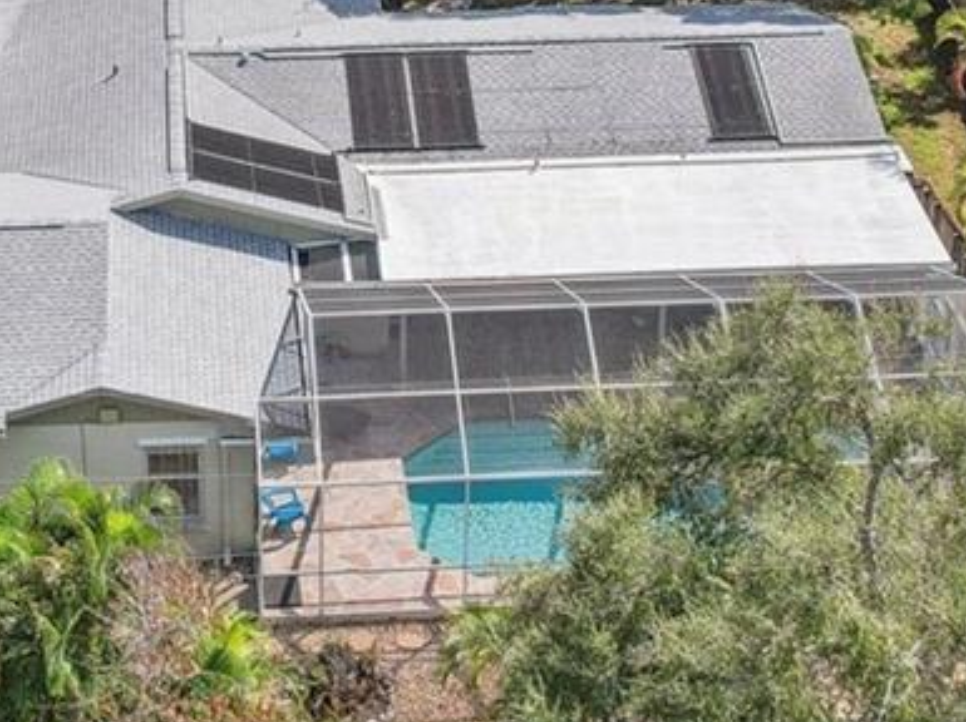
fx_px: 2453
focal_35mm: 88
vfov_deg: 16.1
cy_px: -153
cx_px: 311
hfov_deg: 22.2
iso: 100
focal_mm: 8.4
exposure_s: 1/2000
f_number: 2.8
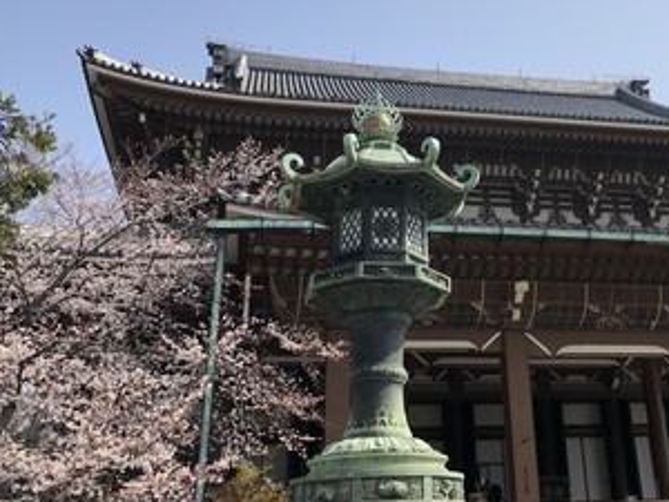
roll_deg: +3.4
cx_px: 453
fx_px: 812
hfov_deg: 44.1
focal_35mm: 42
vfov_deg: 33.8
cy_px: 136
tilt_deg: +27.0
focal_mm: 3.99
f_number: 1.8
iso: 25
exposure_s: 1/2667
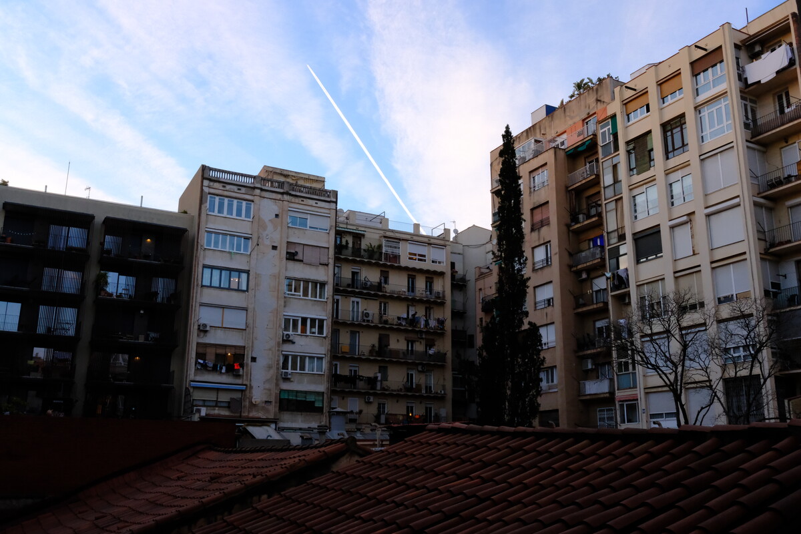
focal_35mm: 35
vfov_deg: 37.9
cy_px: 267
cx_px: 400
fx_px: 779
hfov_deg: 54.4
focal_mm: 23
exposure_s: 1/150
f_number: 11
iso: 3200
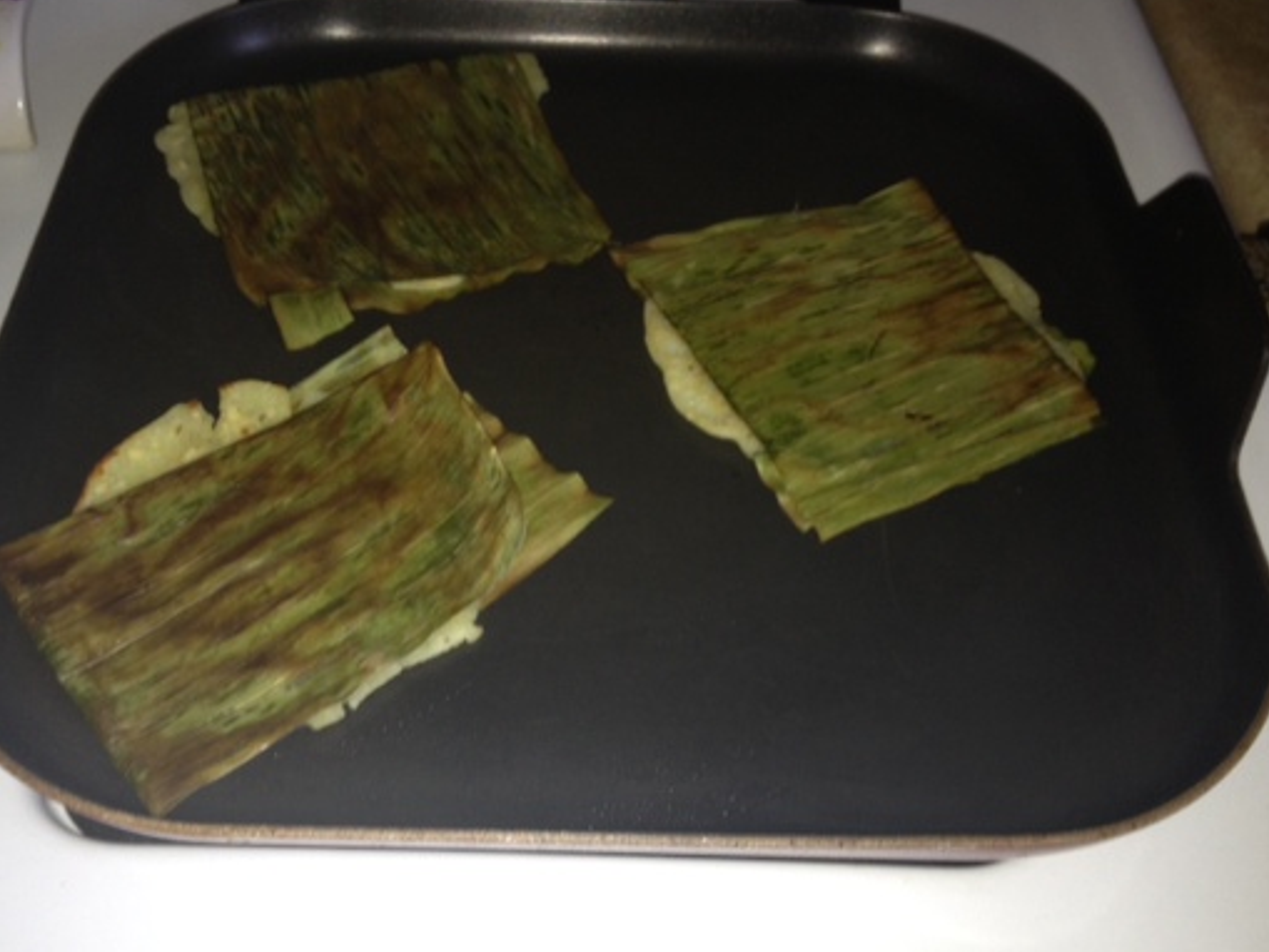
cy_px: 481
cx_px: 556
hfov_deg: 42.9
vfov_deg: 32.9
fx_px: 1613
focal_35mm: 44
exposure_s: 1/20
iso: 64
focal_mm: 4.28
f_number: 2.4
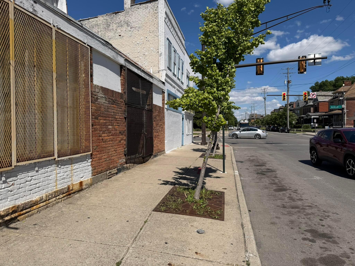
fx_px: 246
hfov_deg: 71.6
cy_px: 133
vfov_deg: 56.8
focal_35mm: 24
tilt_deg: -1.7
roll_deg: +1.2
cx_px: 178
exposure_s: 1/8130
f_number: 1.78
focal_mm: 6.76
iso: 80
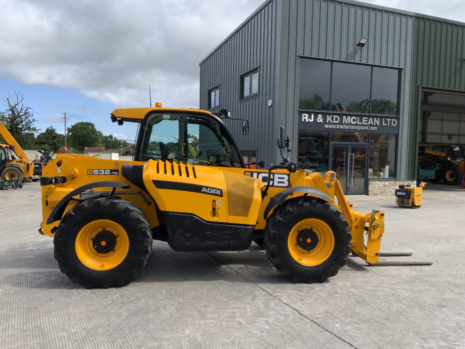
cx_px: 232
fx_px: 390
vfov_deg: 48.2
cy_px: 174
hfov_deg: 61.7
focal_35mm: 29
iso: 16
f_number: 1.8
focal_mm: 3
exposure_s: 1/1342
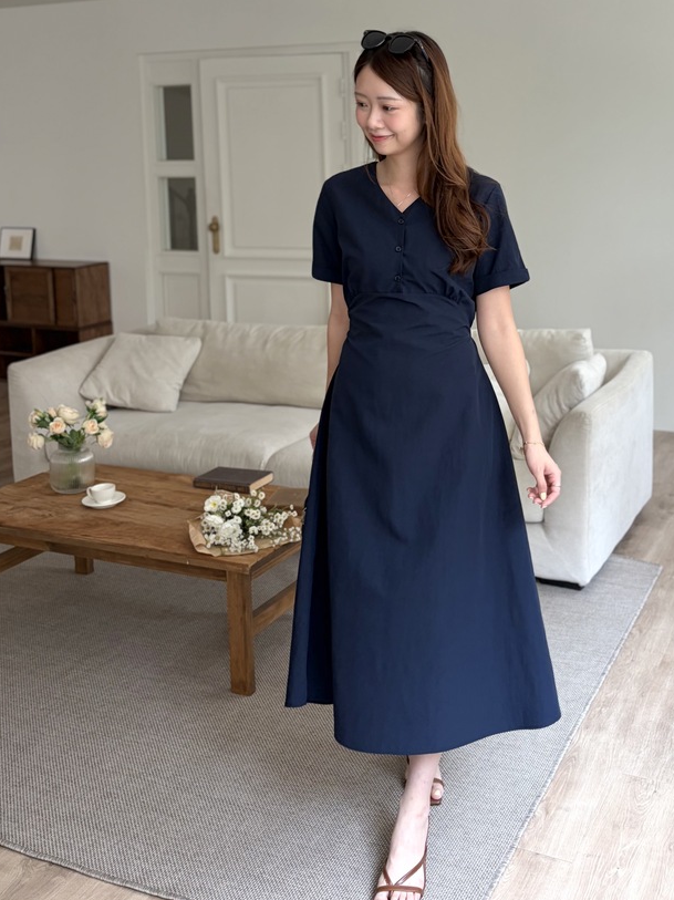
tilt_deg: -5.7
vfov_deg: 56.3
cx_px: 394
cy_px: 354
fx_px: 831
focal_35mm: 32
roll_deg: +1.5
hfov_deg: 44.0
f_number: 1.6
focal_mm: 5.96
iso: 80
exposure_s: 1/122
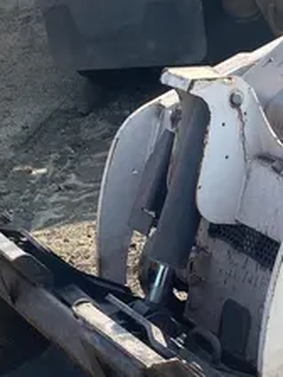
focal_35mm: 85
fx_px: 927
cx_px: 355
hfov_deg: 16.5
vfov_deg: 22.8
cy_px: 273
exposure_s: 1/1300
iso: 32
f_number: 1.8
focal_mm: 4.25
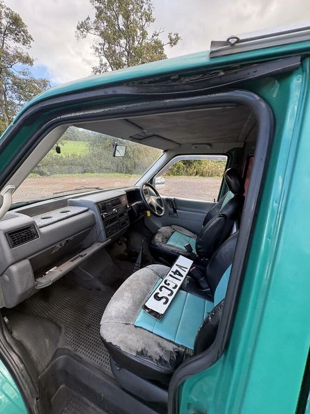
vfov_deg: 102.1
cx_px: 155
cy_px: 207
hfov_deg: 85.7
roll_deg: -0.5
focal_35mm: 14
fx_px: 167
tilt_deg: -17.9
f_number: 2.2
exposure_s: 1/135
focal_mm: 2.22
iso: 64
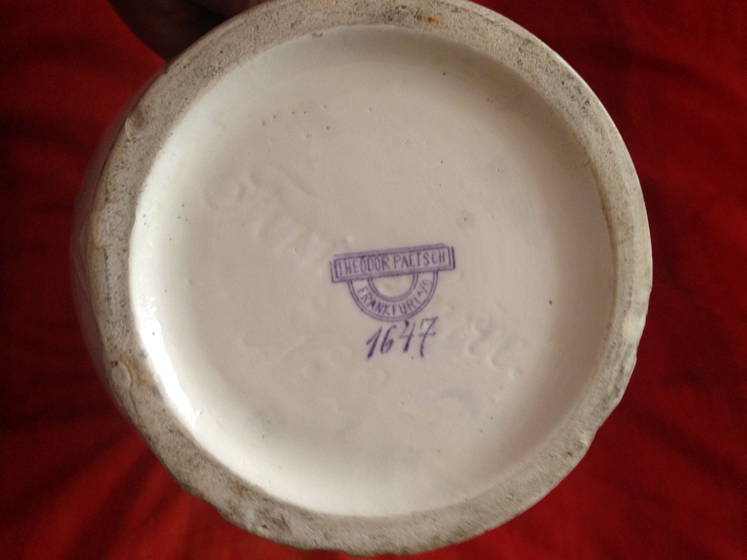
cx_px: 374
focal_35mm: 33
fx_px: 712
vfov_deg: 42.9
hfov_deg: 55.4
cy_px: 280
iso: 160
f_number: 2.4
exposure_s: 1/20
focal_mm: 4.12
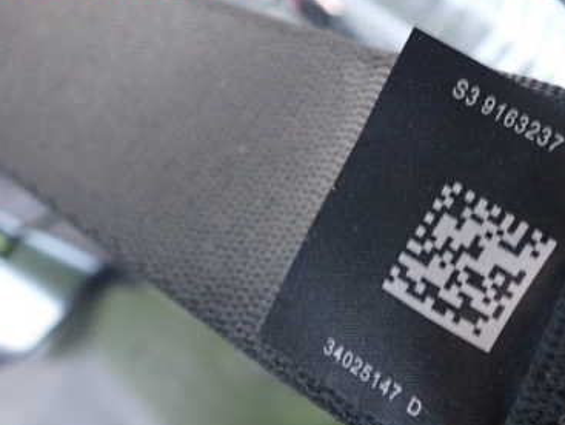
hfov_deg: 37.5
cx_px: 450
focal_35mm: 49
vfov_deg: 29.4
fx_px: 801
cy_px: 302
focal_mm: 5.4
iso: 800
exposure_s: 1/15
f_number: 2.3
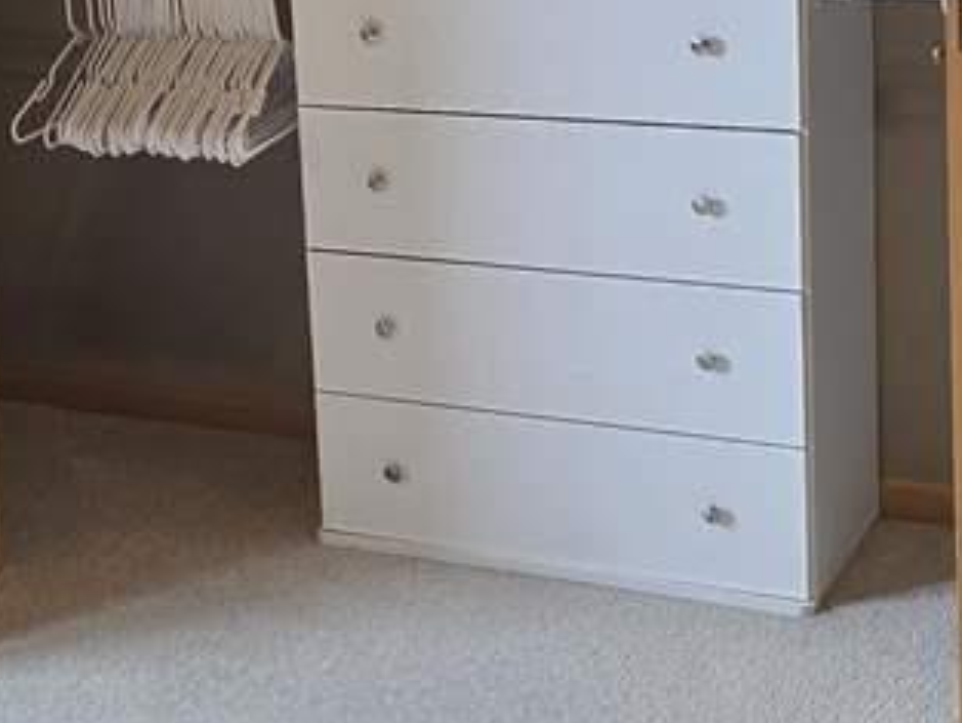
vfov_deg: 15.5
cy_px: 40
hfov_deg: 20.4
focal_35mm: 94
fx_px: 2613
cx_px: 77
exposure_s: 1/120
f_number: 1.7
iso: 125
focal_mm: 6.3
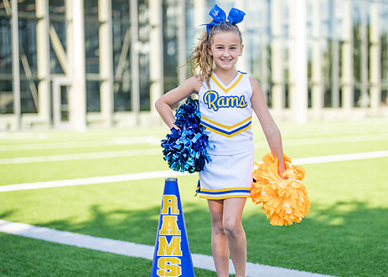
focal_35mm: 73
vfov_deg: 19.6
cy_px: 155
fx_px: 805
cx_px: 230
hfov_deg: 27.1
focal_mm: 50
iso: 100
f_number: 1.2
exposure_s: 1/2500
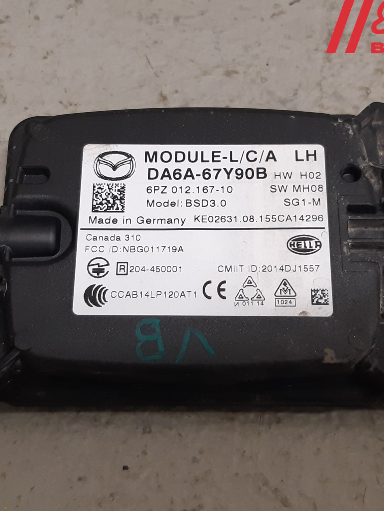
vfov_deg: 52.6
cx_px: 188
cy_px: 254
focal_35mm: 35
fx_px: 518
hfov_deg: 40.7
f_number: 1.7
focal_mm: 3.93
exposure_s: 1/50
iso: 125
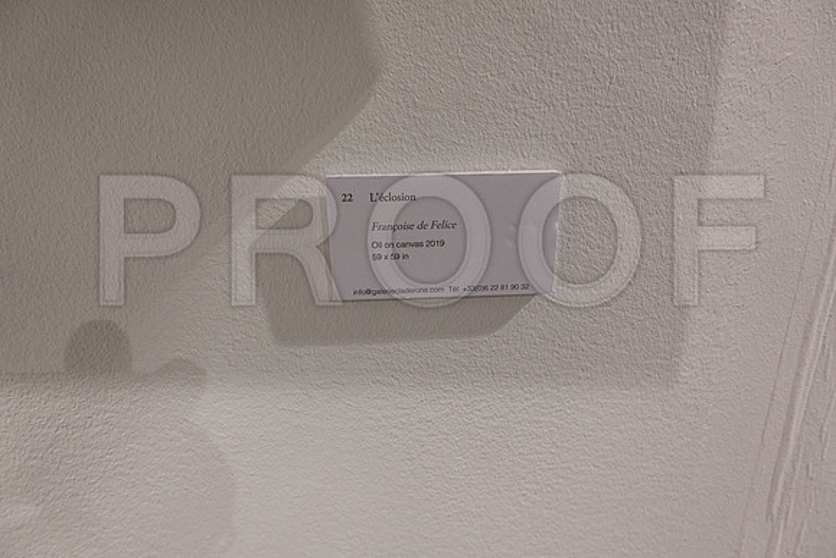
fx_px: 557
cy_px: 279
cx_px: 418
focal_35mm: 24
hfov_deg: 73.7
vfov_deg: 53.2
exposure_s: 1/100
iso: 400
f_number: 2.2
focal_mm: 8.8
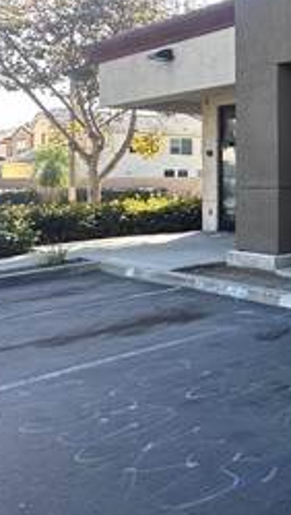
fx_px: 534
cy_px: 171
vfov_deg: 50.6
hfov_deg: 19.5
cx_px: 563
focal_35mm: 39
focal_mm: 2.22
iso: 40
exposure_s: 1/138
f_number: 2.2
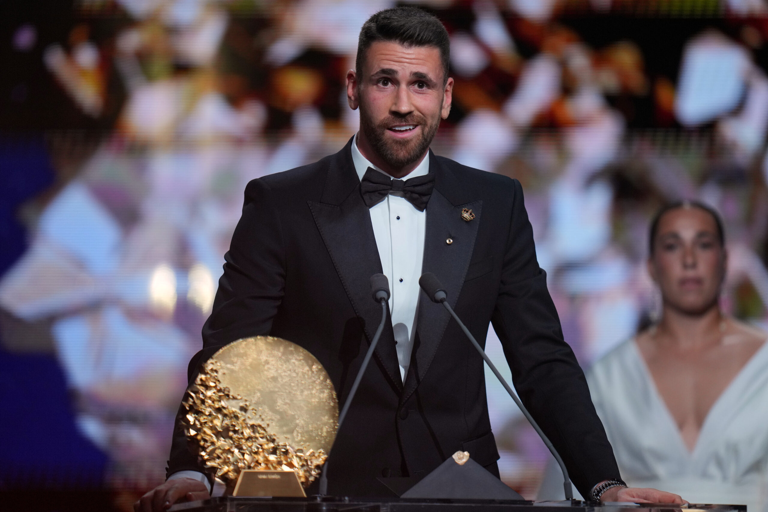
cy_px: 256
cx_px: 384
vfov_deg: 3.4
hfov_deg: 5.2
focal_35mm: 400
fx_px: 8533
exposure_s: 1/400
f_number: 2.8
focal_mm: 400
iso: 1600
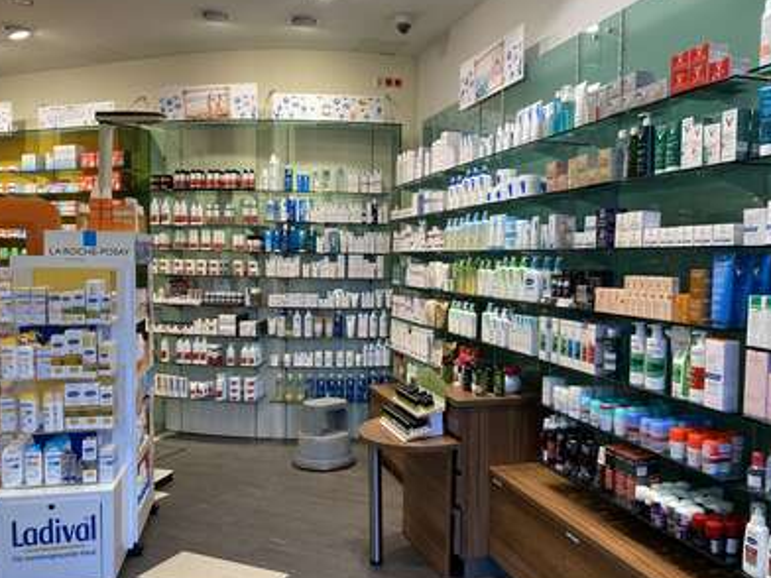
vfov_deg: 46.8
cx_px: 415
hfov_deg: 59.9
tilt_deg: -3.7
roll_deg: -1.0
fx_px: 668
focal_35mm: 30
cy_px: 306
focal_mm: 4.25
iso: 64
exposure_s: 1/100
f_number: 1.8
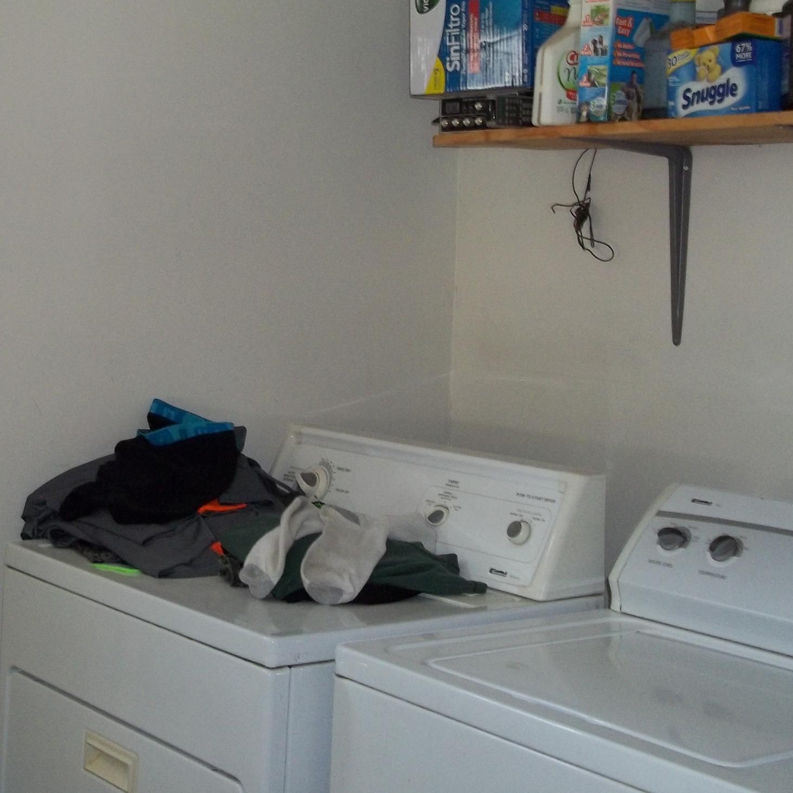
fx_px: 1503
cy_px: 299
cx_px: 215
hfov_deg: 29.2
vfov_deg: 29.4
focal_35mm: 58
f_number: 2.9
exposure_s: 1/30
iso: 160
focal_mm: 5.7
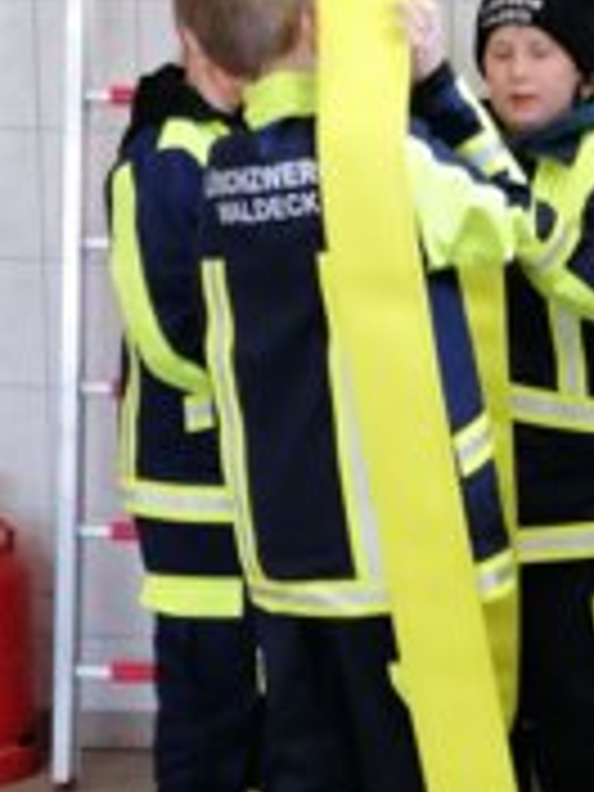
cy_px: 639
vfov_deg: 15.9
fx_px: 2814
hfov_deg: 12.0
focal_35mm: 123
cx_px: 513
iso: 200
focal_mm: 4.75
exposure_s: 1/33.3
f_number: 1.8
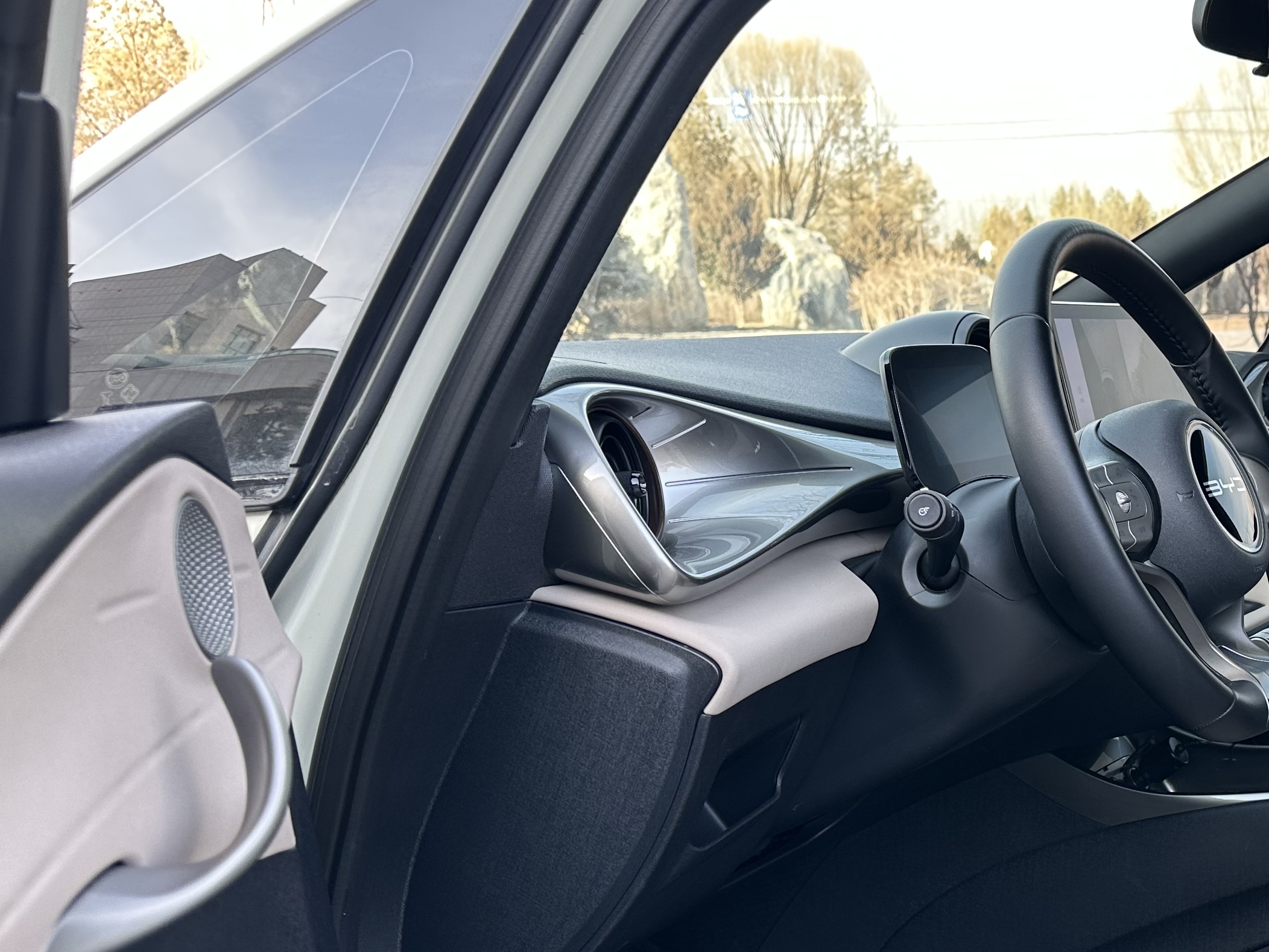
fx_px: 1686
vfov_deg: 31.0
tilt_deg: -14.7
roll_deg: +1.1
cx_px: 1192
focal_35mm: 46
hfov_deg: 37.9
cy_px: 715
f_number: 1.78
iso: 64
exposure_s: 1/177
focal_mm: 6.86
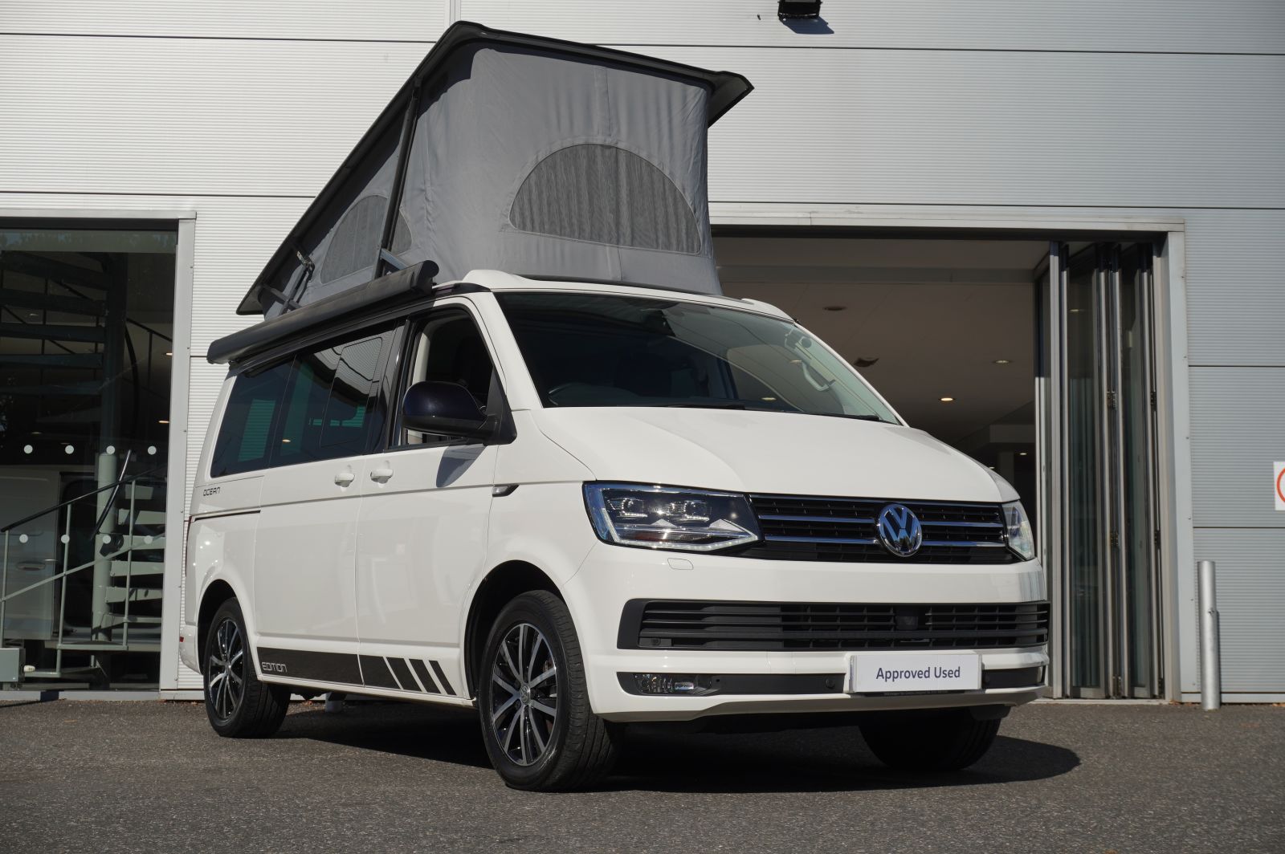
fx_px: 1765
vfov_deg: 27.2
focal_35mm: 50
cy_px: 427
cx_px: 642
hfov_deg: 40.0
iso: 100
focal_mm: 33
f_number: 8
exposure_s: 1/350
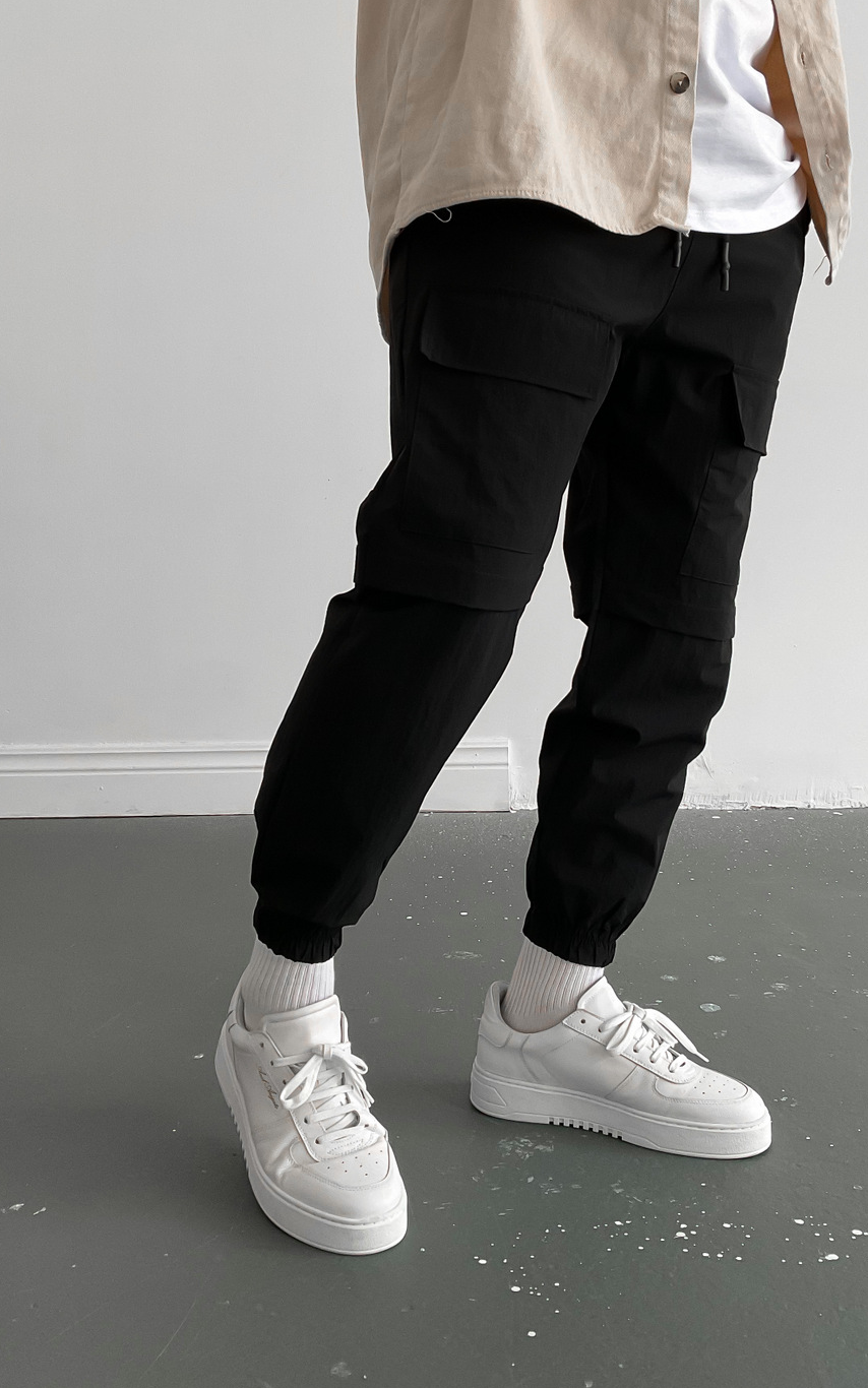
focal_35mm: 36
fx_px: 1362
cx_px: 481
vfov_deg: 53.7
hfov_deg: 35.3
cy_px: 580
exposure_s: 1/90
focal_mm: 3
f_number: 1.8
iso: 64
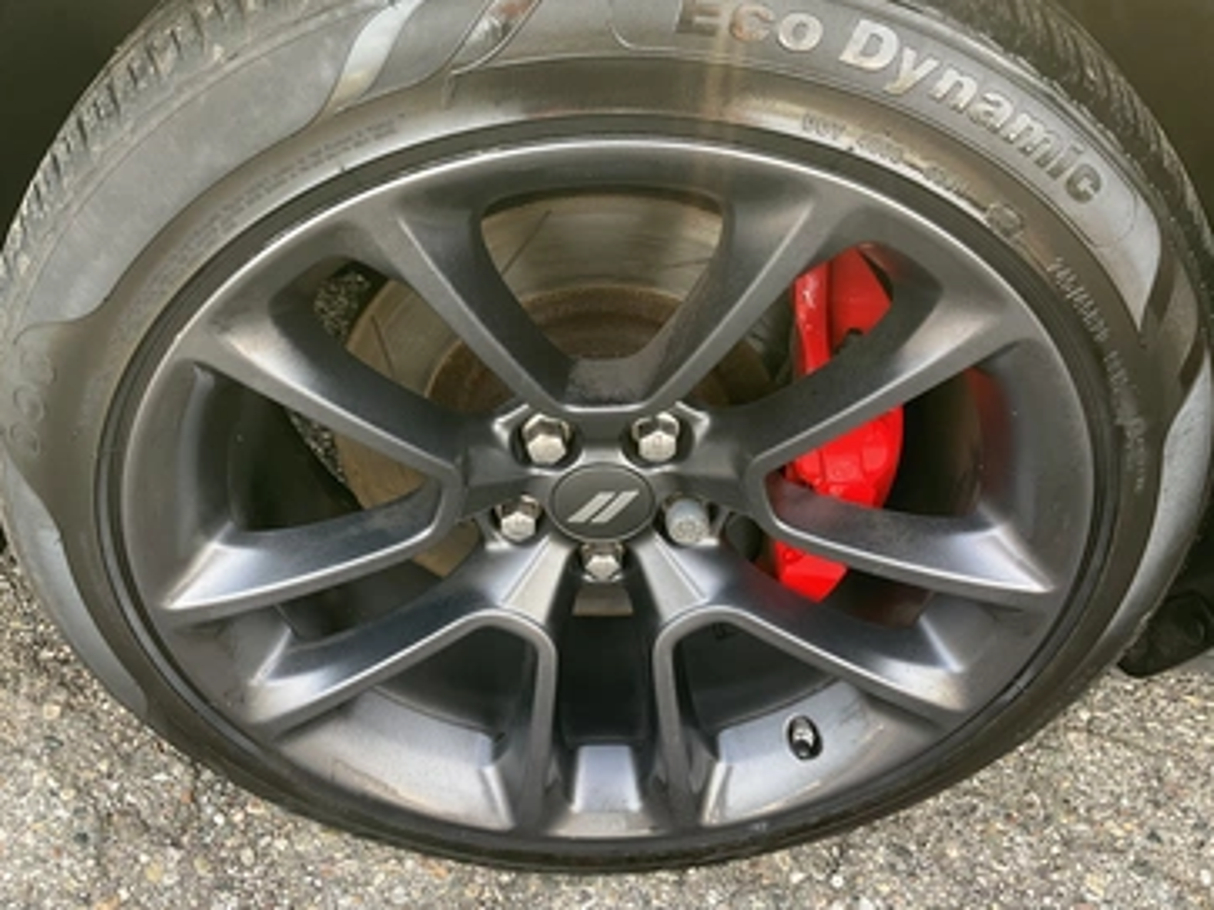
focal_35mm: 32
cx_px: 575
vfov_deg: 44.1
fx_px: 1122
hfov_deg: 56.8
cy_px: 442
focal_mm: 3
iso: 32
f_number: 1.8
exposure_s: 1/122
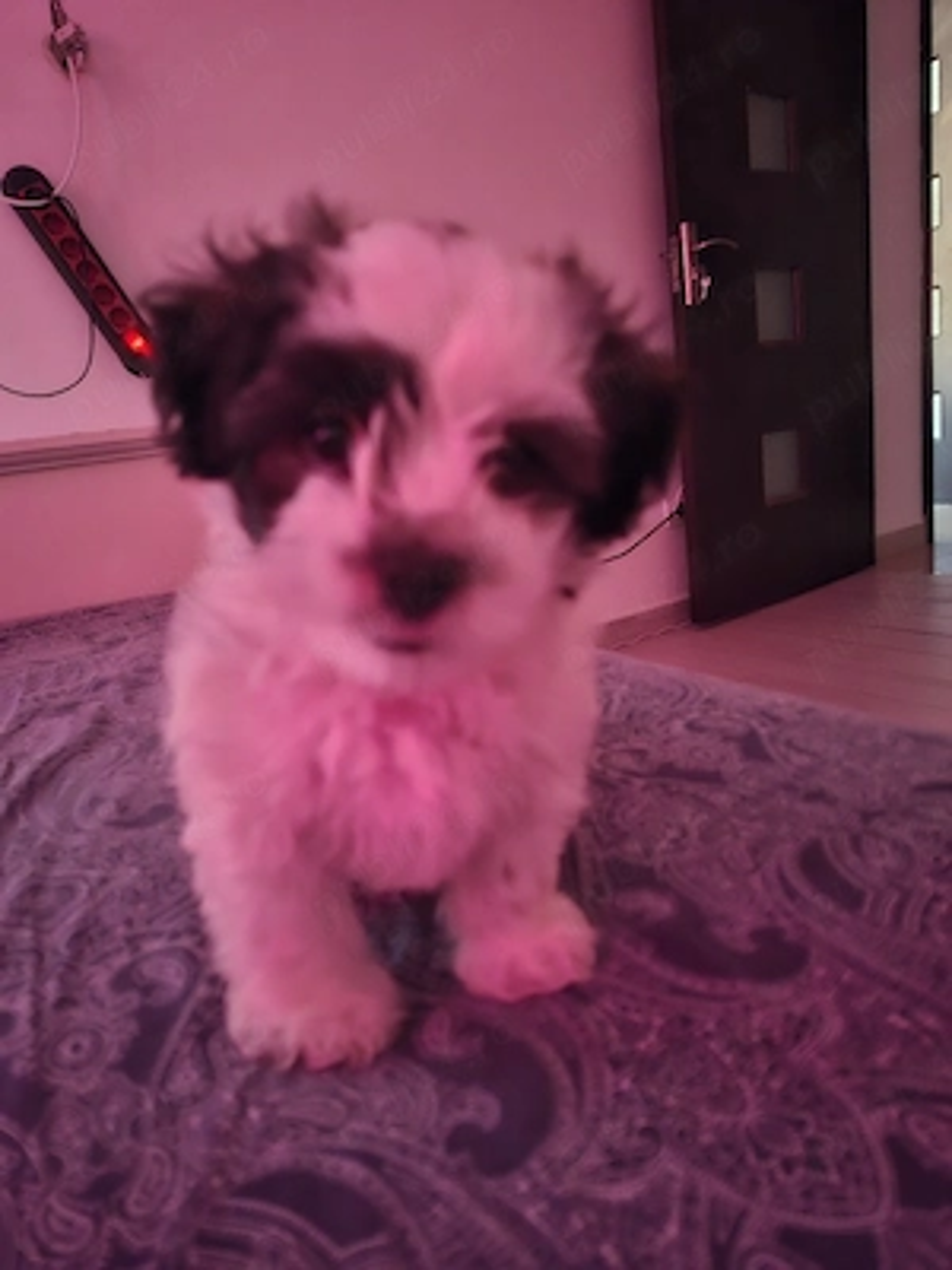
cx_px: 476
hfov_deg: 58.9
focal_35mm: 23
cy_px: 635
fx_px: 843
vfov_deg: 73.9
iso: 1000
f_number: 1.8
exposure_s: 1/20
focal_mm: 5.54
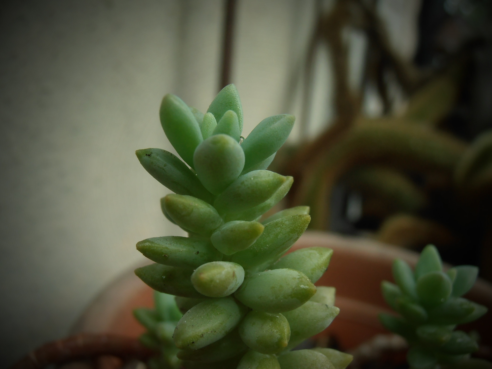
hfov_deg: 50.1
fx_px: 526
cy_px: 184
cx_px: 246
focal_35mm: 37
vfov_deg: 38.7
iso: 80
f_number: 3.9
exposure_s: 1/80
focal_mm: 6.61
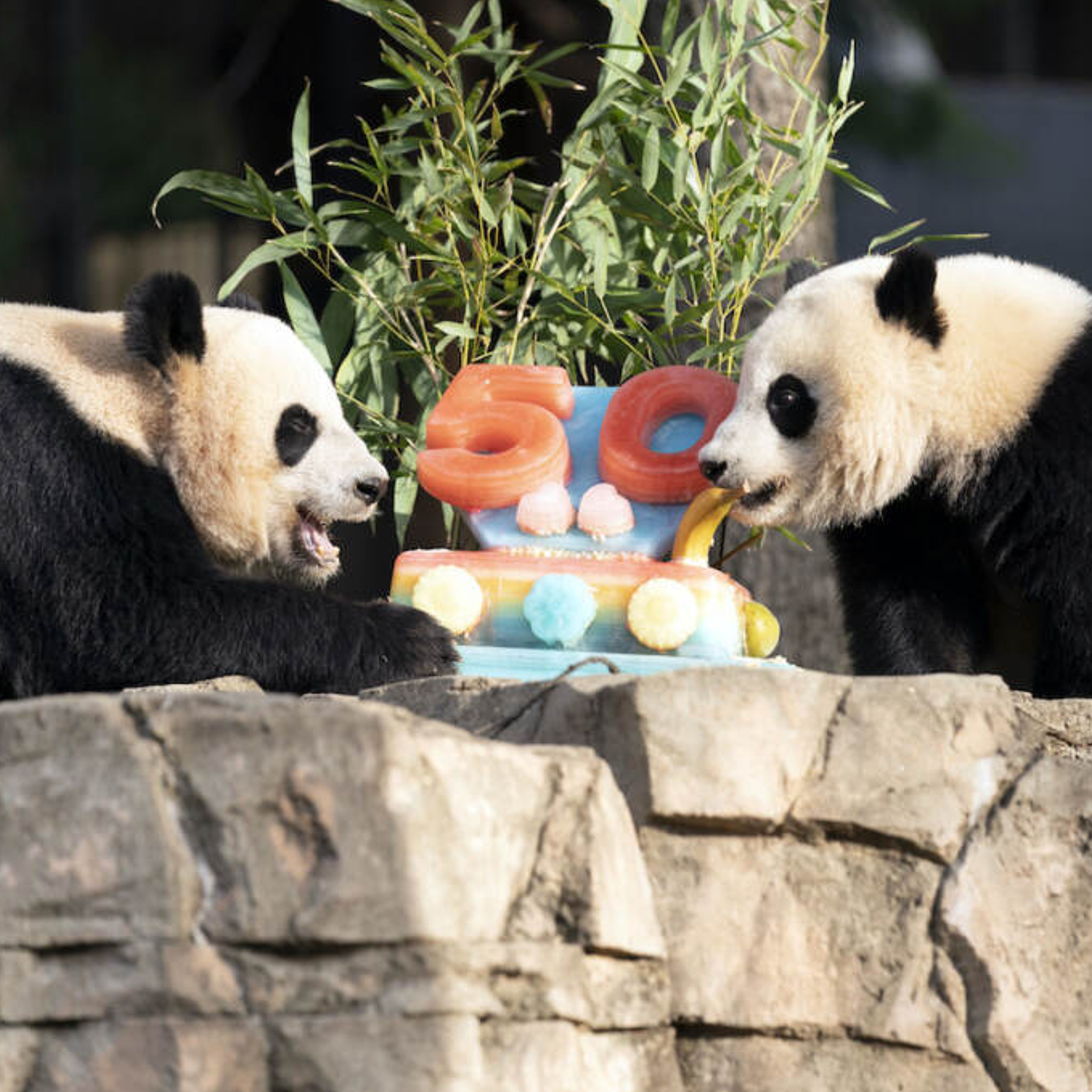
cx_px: 583
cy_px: 547
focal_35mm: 256
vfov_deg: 6.8
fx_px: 9137
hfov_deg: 6.8
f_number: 3.2
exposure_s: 1/1000
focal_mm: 200
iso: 320
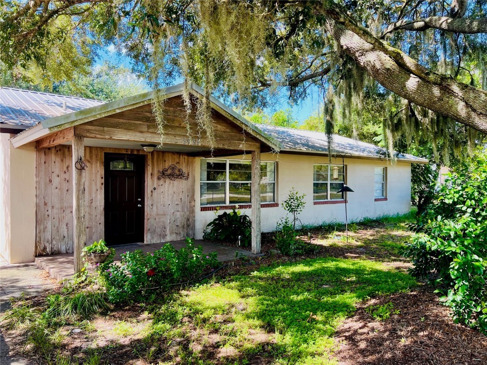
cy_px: 182
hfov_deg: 67.3
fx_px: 366
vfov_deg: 53.1
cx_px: 244
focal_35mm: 26
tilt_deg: -0.3
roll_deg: -0.3
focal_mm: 5.7
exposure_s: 1/374
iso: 50
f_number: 1.5
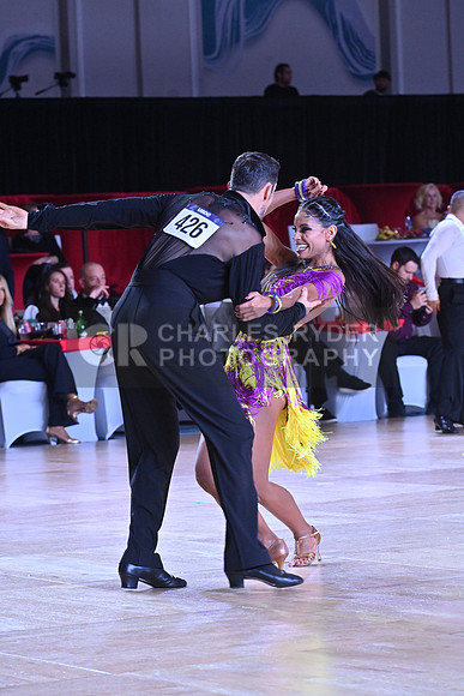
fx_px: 2898
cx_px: 232
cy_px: 348
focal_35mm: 150
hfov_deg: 9.2
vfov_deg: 13.7
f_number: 8
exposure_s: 1/400
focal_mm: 150
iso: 4000
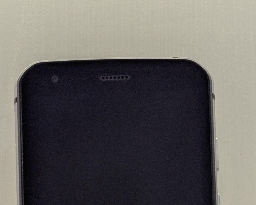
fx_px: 2326
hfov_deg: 6.3
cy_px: 250
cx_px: 149
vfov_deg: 5.0
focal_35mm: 307
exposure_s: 1/24.6
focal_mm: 19
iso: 19
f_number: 3.5
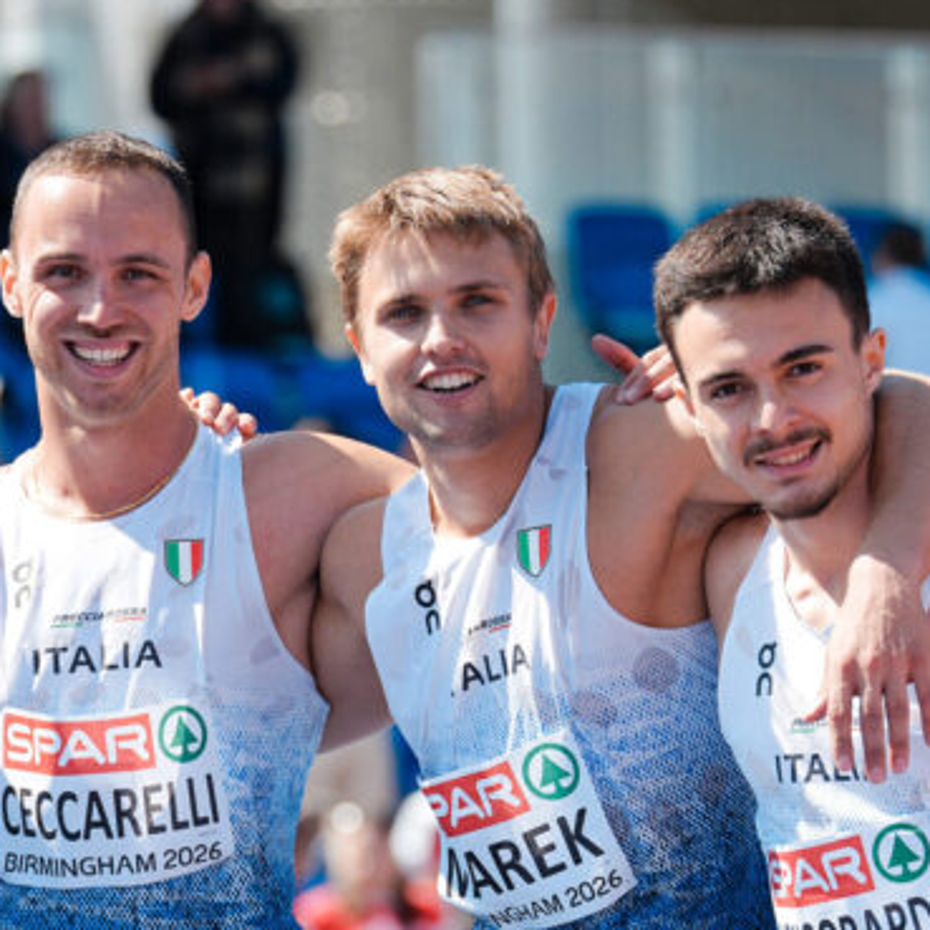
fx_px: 13070
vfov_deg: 4.1
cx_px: 441
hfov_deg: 4.1
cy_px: 660
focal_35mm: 430
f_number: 4.5
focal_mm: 187
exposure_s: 1/1250
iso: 400
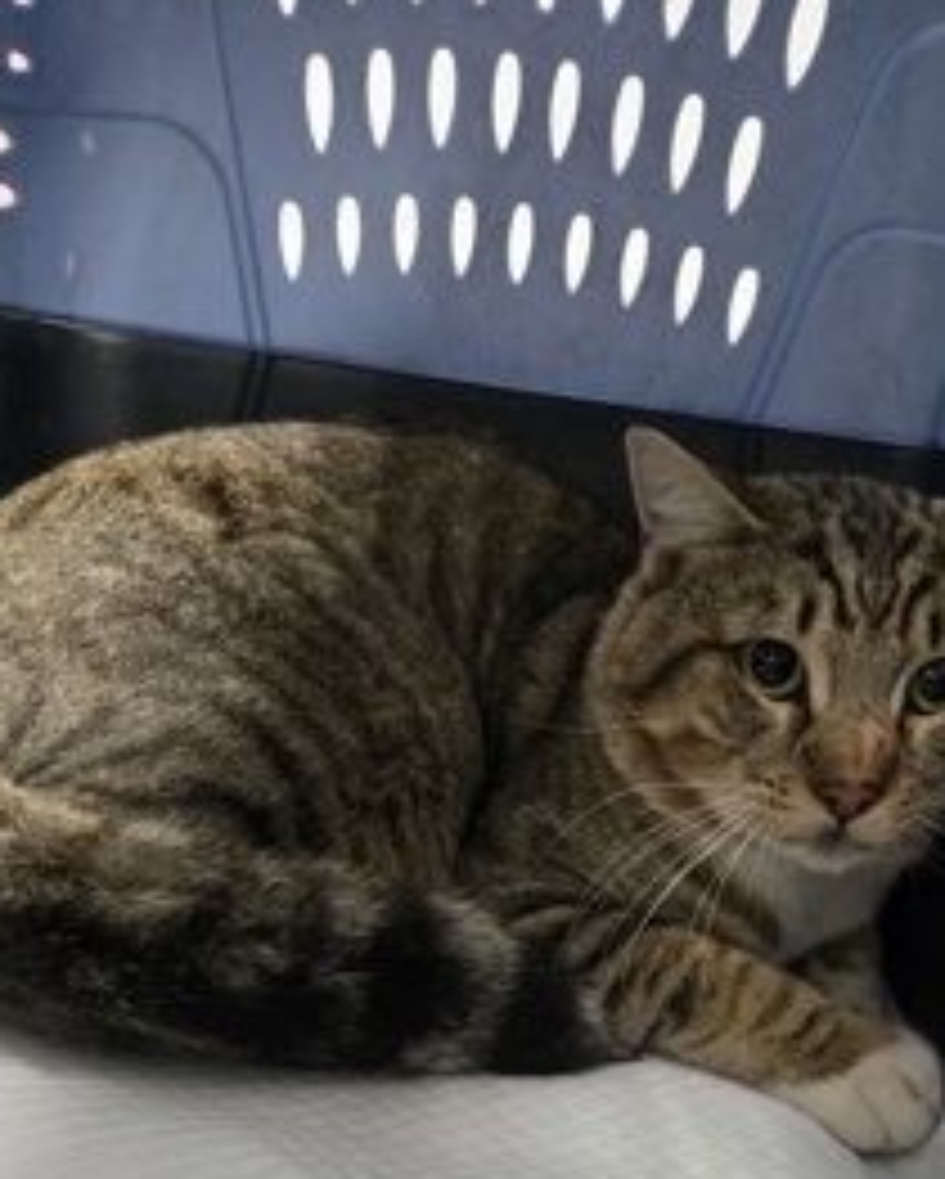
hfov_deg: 41.1
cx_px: 524
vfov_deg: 47.8
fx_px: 1257
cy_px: 922
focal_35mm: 36
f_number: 1.8
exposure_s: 1/60
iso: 640
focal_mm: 5.4
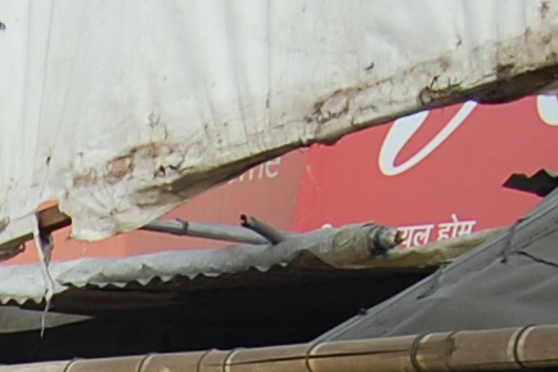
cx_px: -636
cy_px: 1142
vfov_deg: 6.6
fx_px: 2897
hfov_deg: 10.0
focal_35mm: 187
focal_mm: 18
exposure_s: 1/160
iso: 200
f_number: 6.3
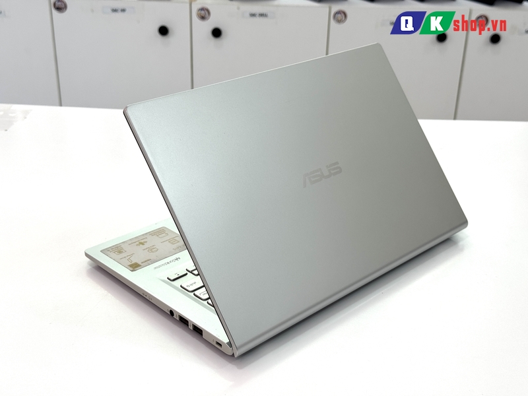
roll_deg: -0.3
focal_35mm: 48
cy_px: 198
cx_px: 264
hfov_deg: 39.7
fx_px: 732
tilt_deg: -25.9
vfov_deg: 30.3
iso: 50
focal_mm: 6.76
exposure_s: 1/189
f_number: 1.78
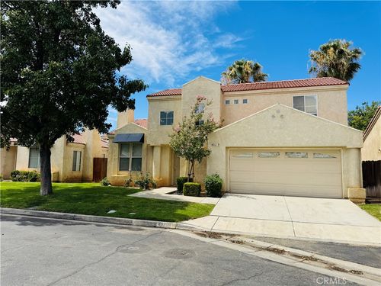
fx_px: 264
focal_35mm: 24
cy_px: 143
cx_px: 190
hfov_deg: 71.6
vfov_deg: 56.8
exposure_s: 1/4608
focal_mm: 6.76
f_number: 1.78
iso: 80
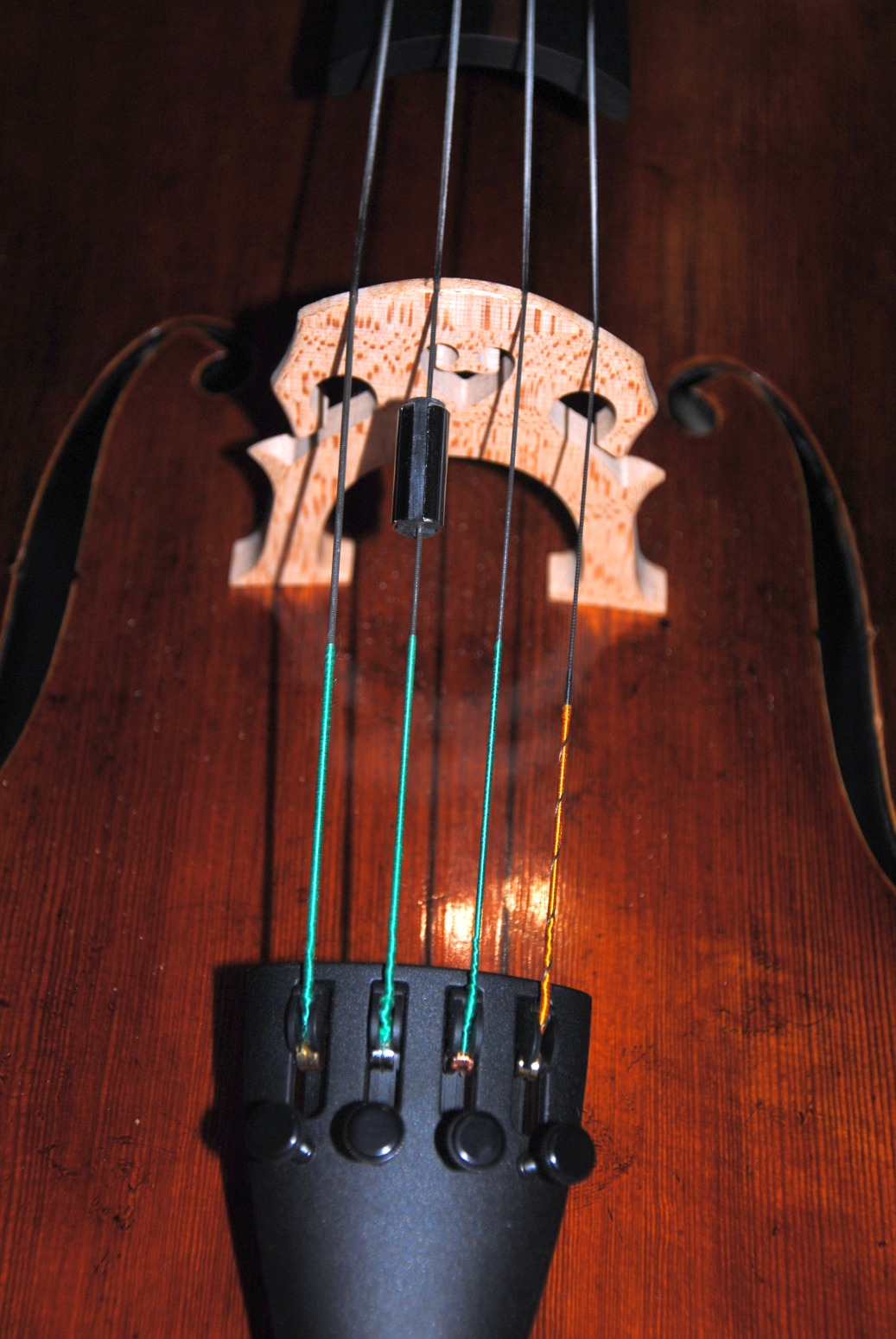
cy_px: 670
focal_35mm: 78
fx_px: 2903
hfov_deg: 17.5
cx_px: 448
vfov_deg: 26.0
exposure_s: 1/60
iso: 200
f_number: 5
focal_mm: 52
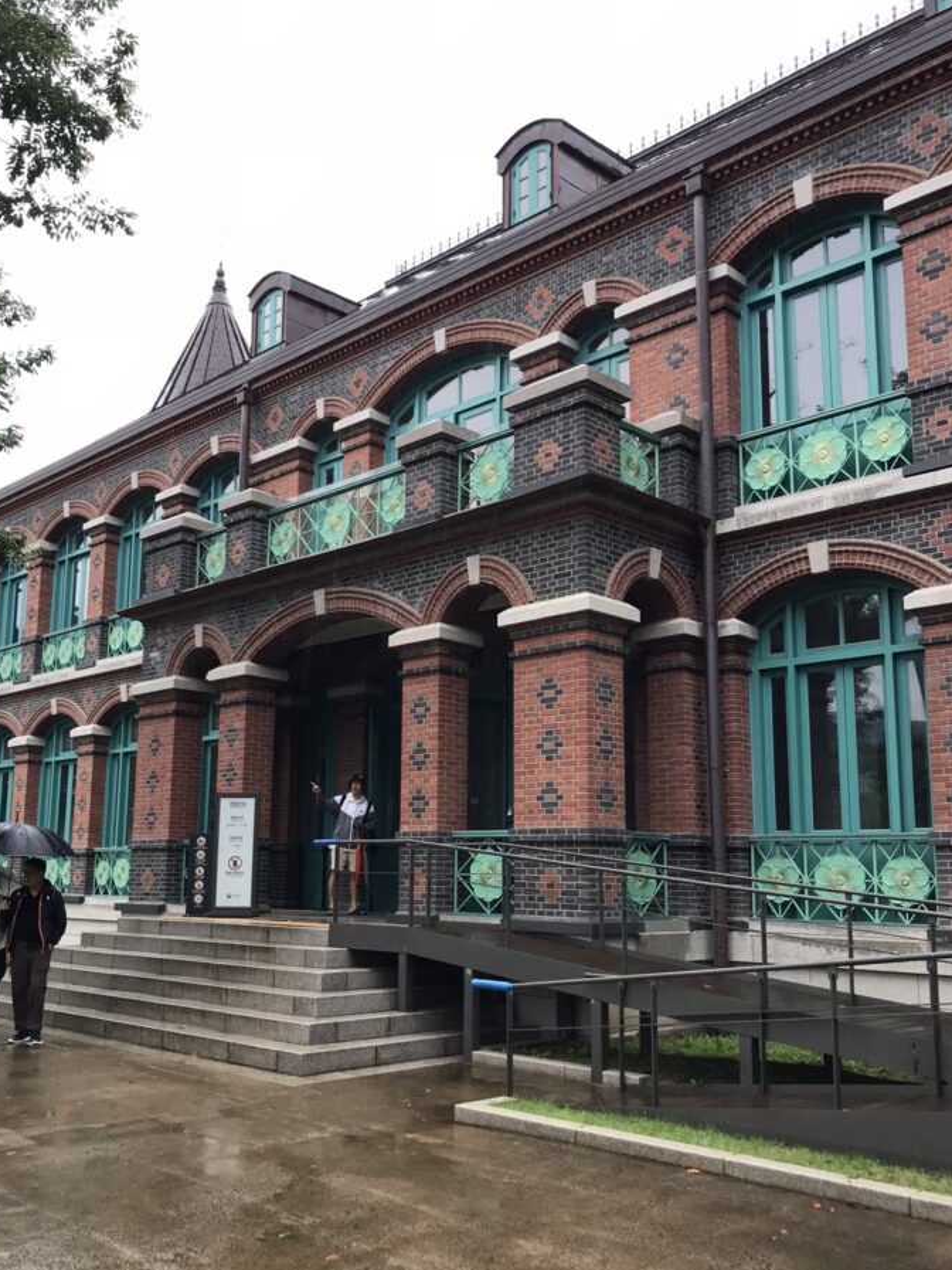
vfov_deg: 56.7
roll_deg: -1.5
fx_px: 1173
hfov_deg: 44.1
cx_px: 435
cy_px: 690
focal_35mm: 32
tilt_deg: +10.4
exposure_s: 1/120
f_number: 1.8
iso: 40
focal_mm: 3.99
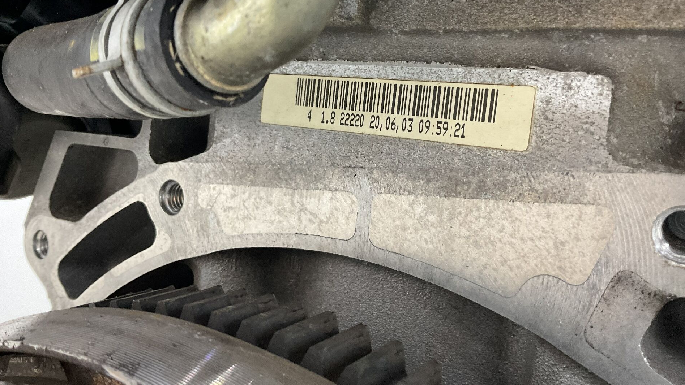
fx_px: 581
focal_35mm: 32
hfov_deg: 61.0
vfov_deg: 36.5
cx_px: 344
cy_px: 153
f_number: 1.8
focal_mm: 3
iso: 125
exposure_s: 1/50
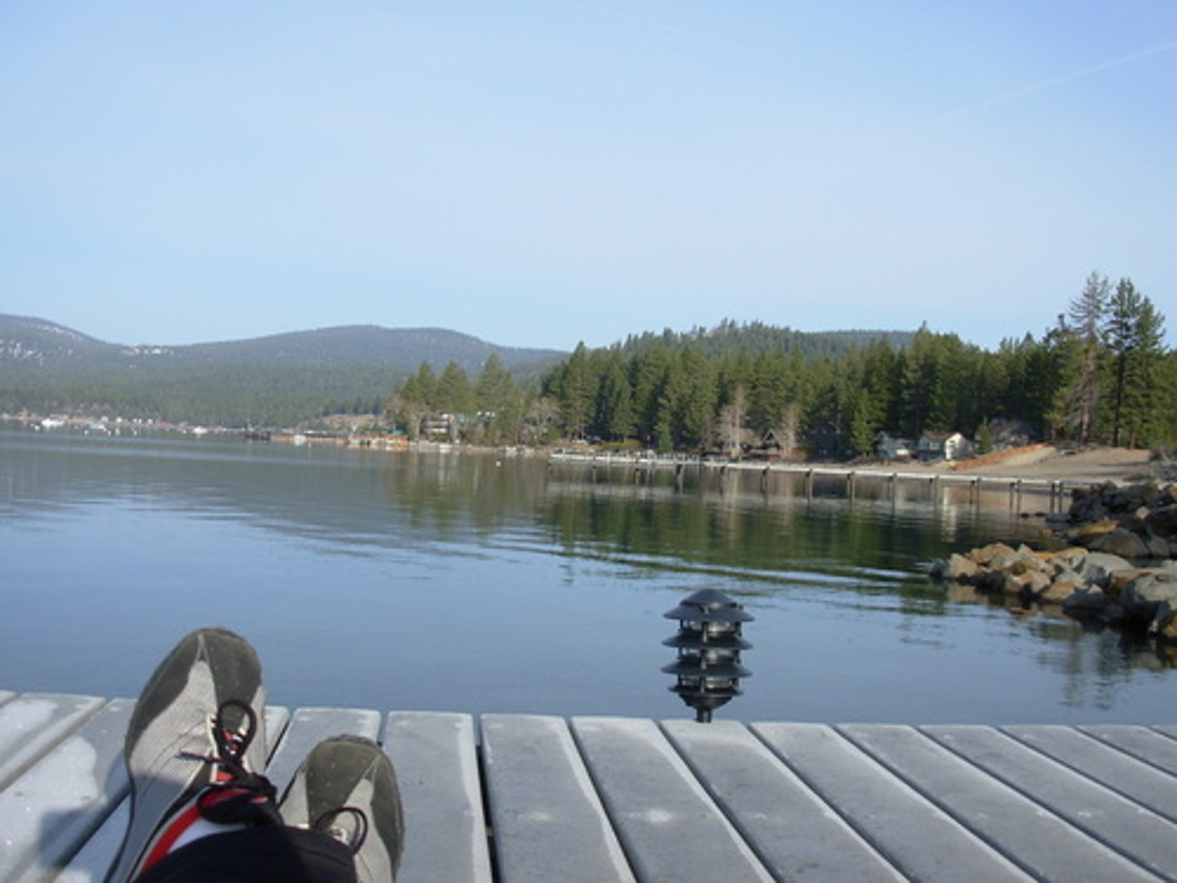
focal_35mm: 38
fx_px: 1292
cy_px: 442
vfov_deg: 37.7
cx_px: 588
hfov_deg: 49.0
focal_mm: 6.3
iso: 50
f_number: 2.9
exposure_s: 1/837
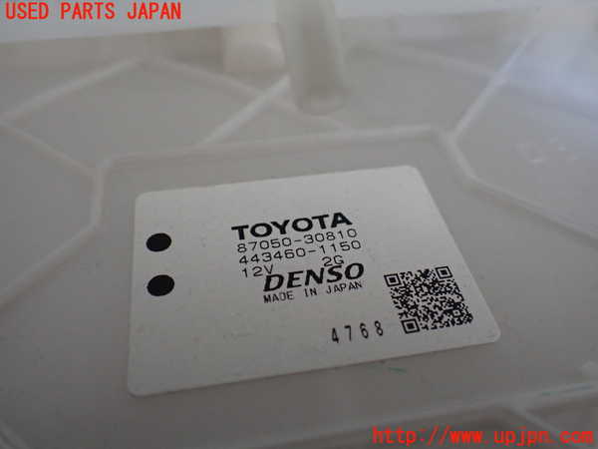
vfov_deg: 46.8
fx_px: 518
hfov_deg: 60.0
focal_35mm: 30
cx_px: 299
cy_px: 224
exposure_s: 1/125
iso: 500
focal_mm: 5.4
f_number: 2.3
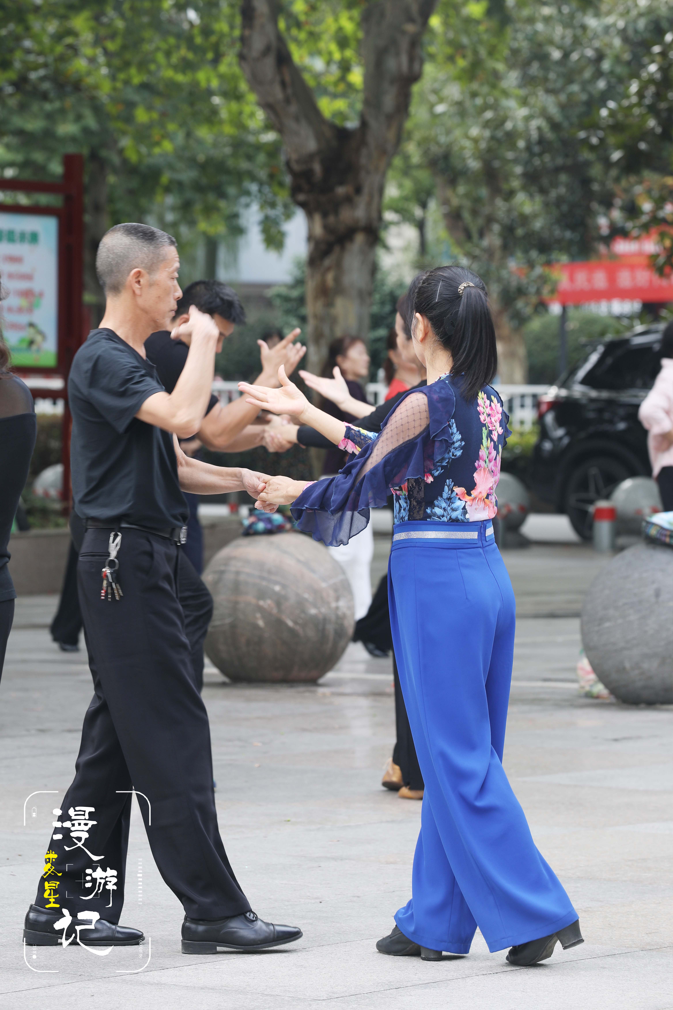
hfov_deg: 19.5
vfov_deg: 28.8
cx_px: 336
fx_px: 1963
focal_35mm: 70
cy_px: 505
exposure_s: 1/160
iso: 80
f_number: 4
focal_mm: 70
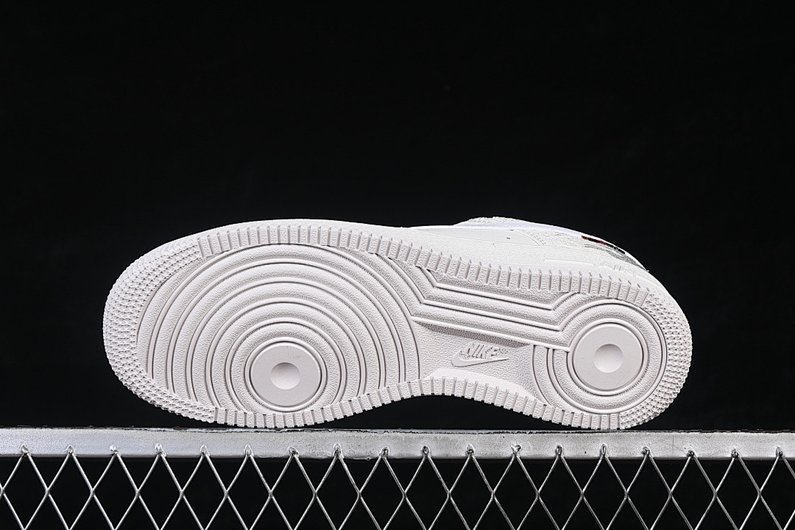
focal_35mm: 75
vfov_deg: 18.2
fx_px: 1656
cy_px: 265
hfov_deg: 27.0
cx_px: 398
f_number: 8
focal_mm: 50
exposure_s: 1/80
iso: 160
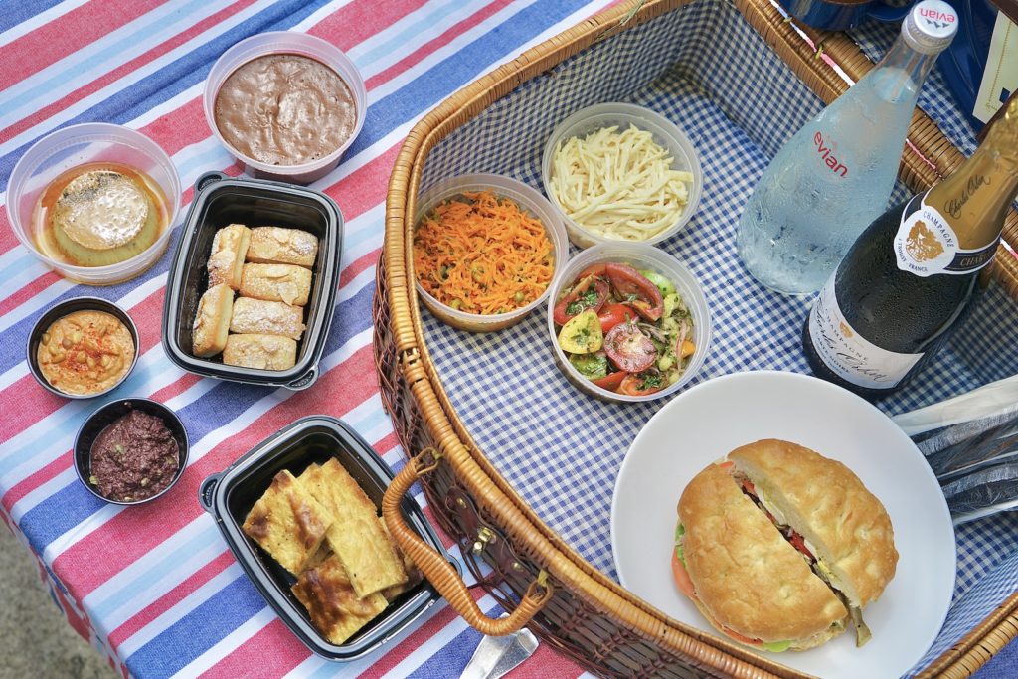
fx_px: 1414
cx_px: 509
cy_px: 340
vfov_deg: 27.0
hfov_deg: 39.6
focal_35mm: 50
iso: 64
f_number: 6.3
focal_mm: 50
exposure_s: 1/200
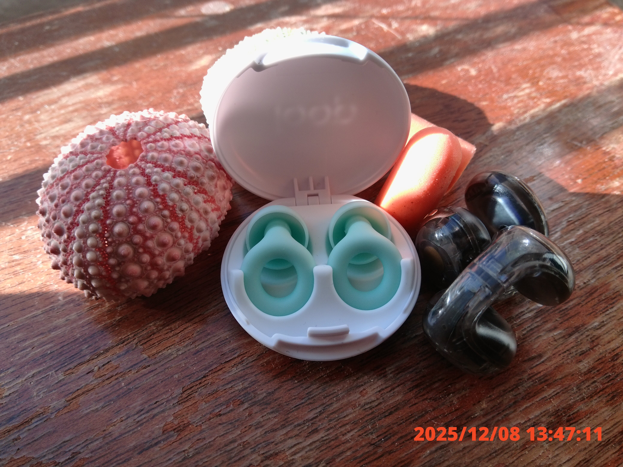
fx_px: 468
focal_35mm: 26
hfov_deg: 67.3
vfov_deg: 53.1
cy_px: 234
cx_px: 312
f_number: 2
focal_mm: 3
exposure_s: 1/157
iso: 100
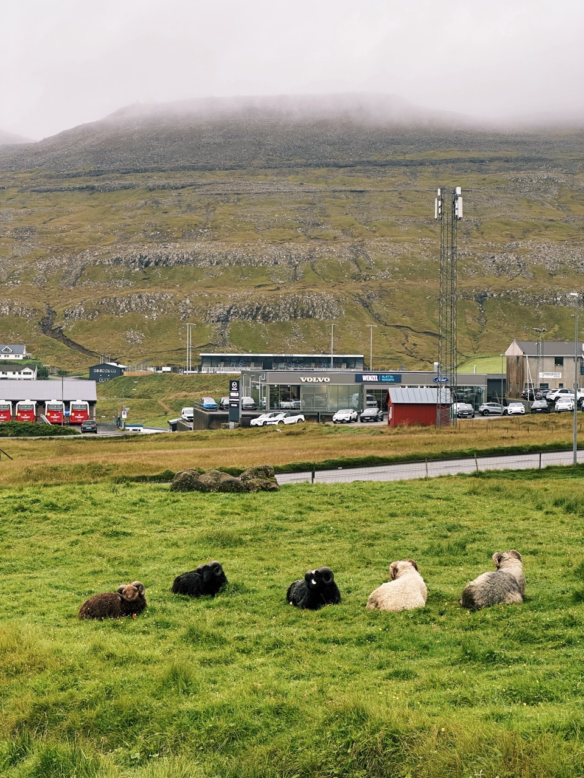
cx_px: 292
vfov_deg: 25.3
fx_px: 1732
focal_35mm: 77
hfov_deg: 19.1
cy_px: 389
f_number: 2.8
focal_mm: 9
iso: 40
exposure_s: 1/99
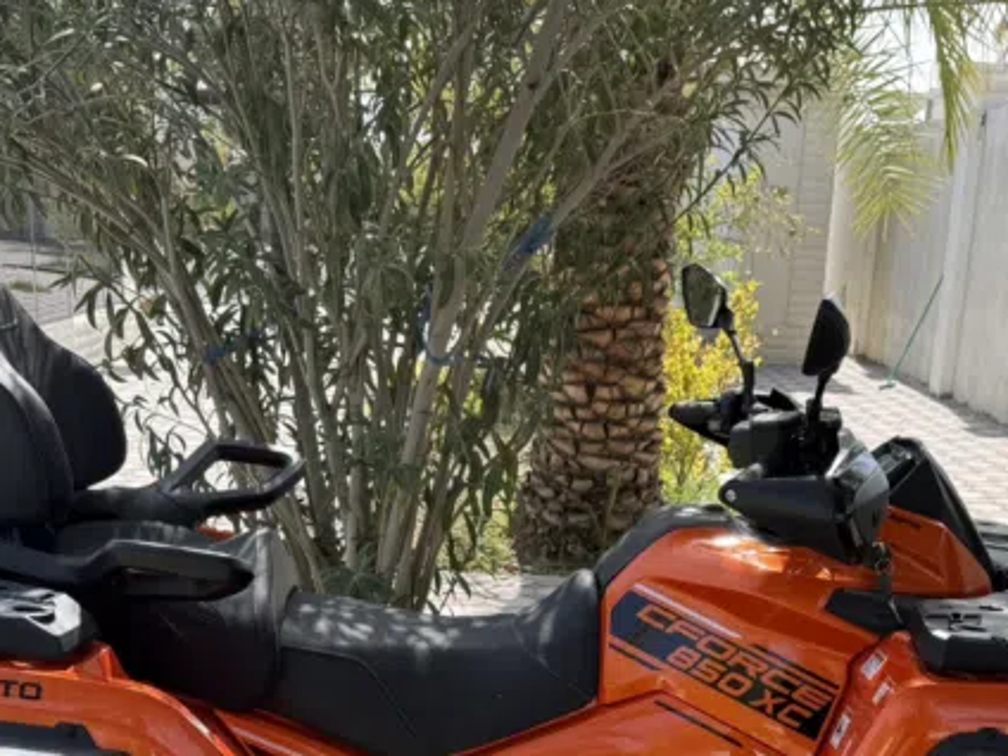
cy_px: 832
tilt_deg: -19.2
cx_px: 597
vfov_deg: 23.6
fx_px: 1689
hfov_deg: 33.1
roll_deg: -2.8
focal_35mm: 58
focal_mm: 6.76
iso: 80
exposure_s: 1/1271
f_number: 1.78
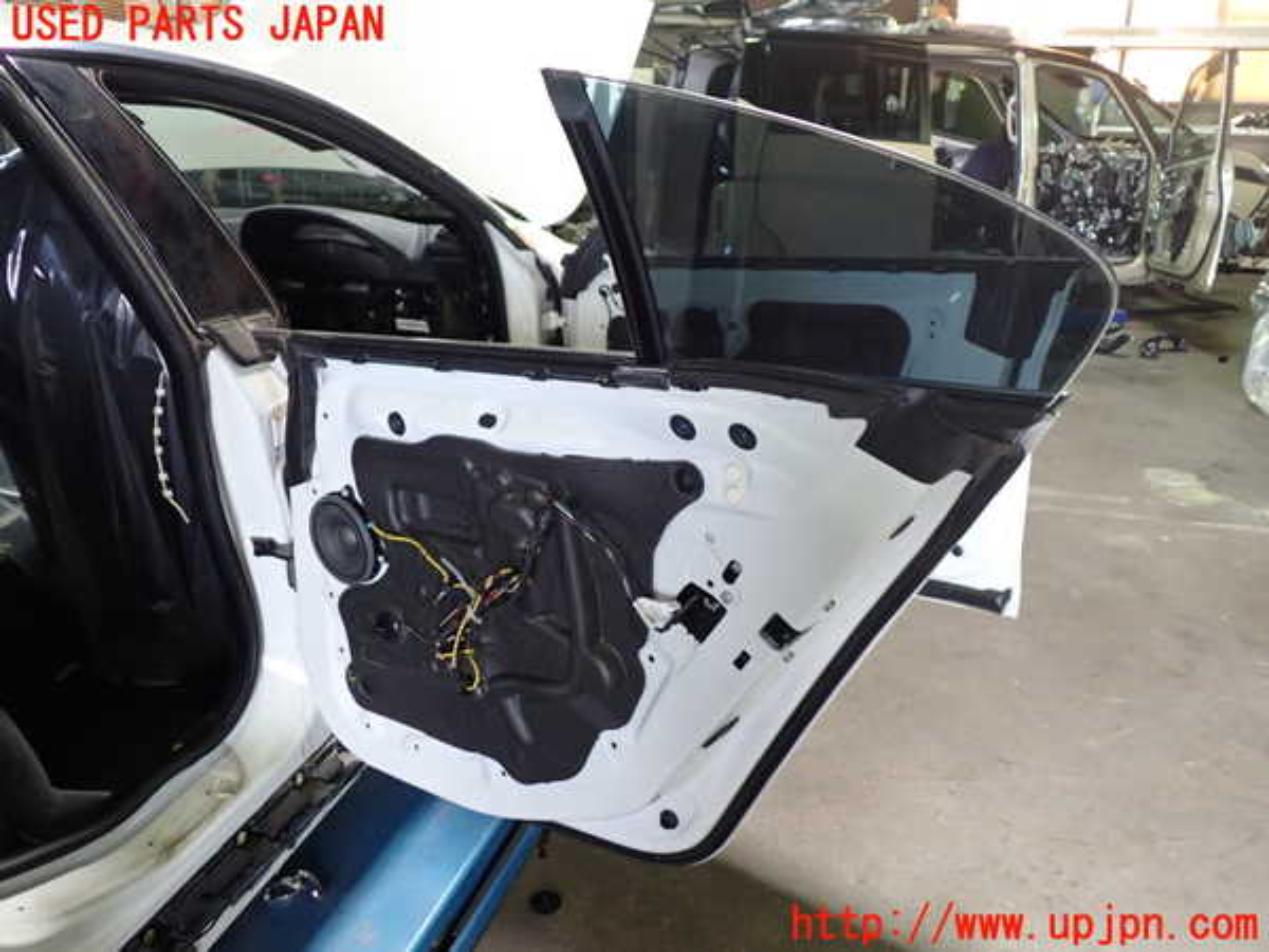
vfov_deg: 46.8
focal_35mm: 30
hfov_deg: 60.0
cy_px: 476
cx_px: 634
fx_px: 1100
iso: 200
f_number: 2.3
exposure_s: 1/30
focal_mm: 5.4
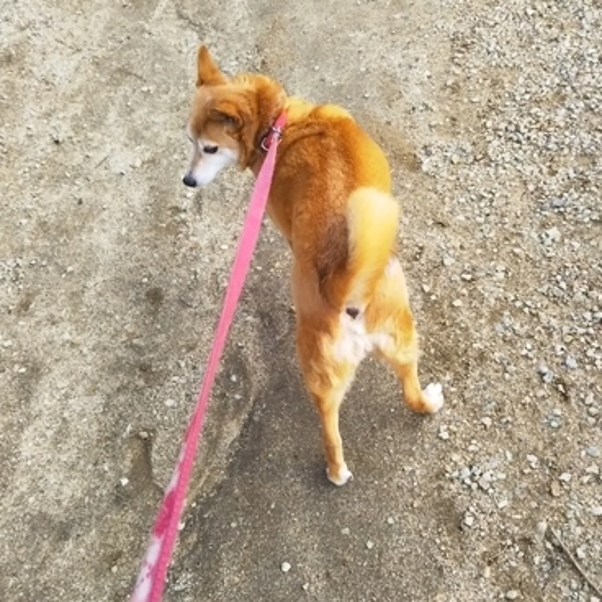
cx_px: 300
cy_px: 304
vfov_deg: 46.0
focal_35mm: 36
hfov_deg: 46.0
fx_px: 708
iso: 40
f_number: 2.2
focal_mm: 4
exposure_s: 1/225
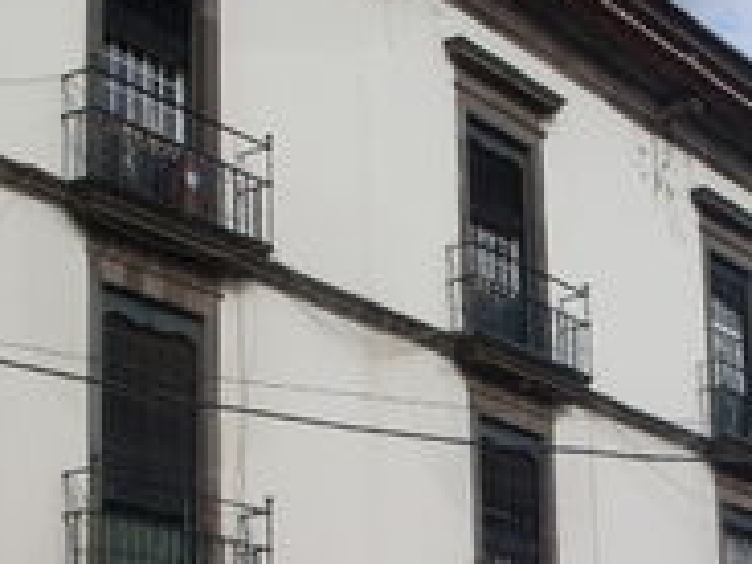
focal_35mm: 99
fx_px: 2151
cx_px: 584
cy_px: 515
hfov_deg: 19.7
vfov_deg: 14.8
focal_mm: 6.3
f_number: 8.4
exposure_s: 1/250
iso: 80
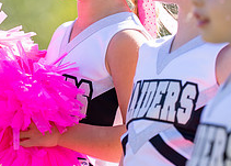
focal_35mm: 549
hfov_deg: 3.7
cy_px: -33
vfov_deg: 2.6
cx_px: 65
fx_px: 3604
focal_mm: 164
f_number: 2.8
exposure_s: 1/2000
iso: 250
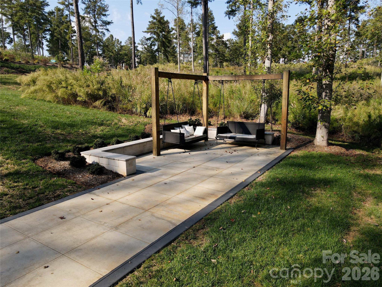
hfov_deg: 71.6
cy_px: 144
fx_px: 265
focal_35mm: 24
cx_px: 191
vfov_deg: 56.8
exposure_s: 1/320
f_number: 2.8
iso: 100
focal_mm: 4.5
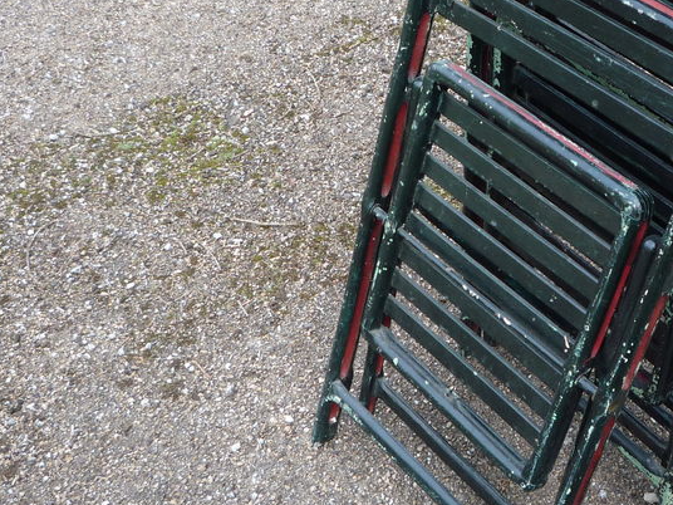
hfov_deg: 33.9
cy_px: 205
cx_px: 478
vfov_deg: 26.1
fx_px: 1089
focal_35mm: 56
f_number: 3.5
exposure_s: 1/100
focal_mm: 5.2
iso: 100
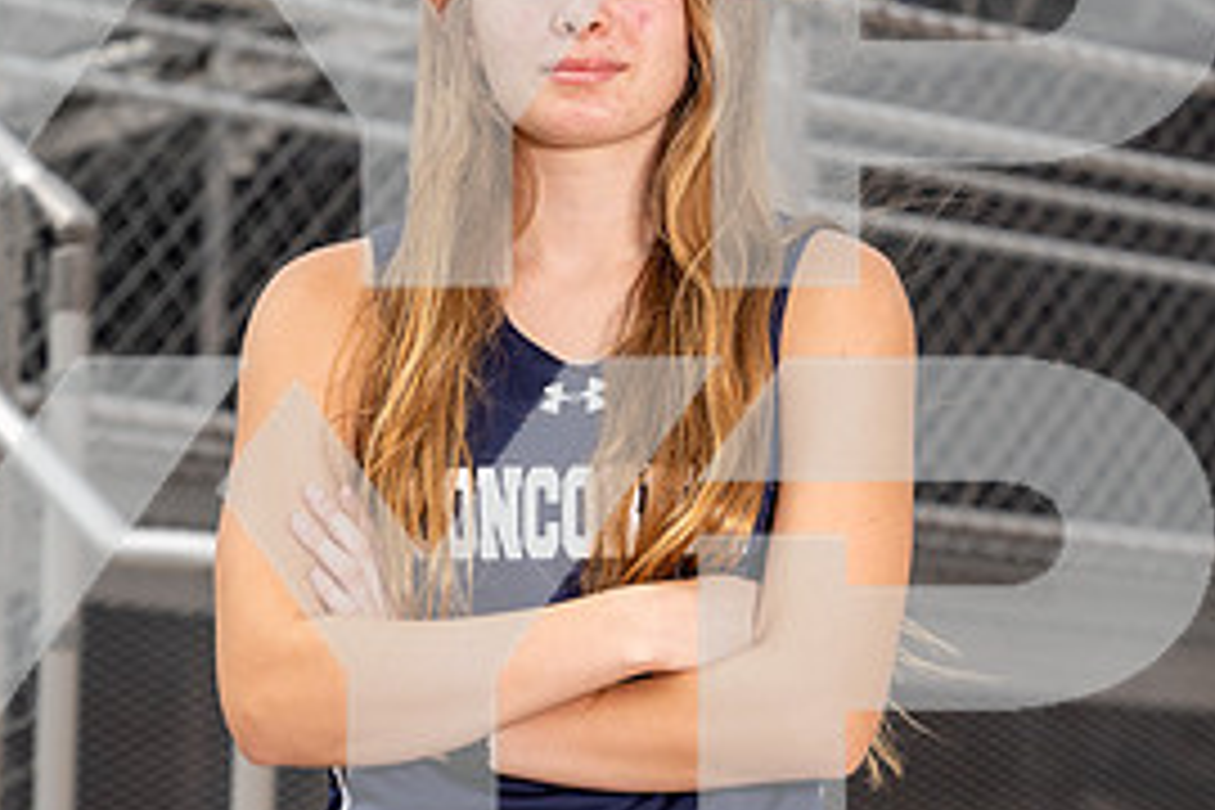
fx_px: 4860
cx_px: 626
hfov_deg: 14.3
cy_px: 52
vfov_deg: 9.5
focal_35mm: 144
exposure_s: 1/1600
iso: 250
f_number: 4
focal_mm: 67
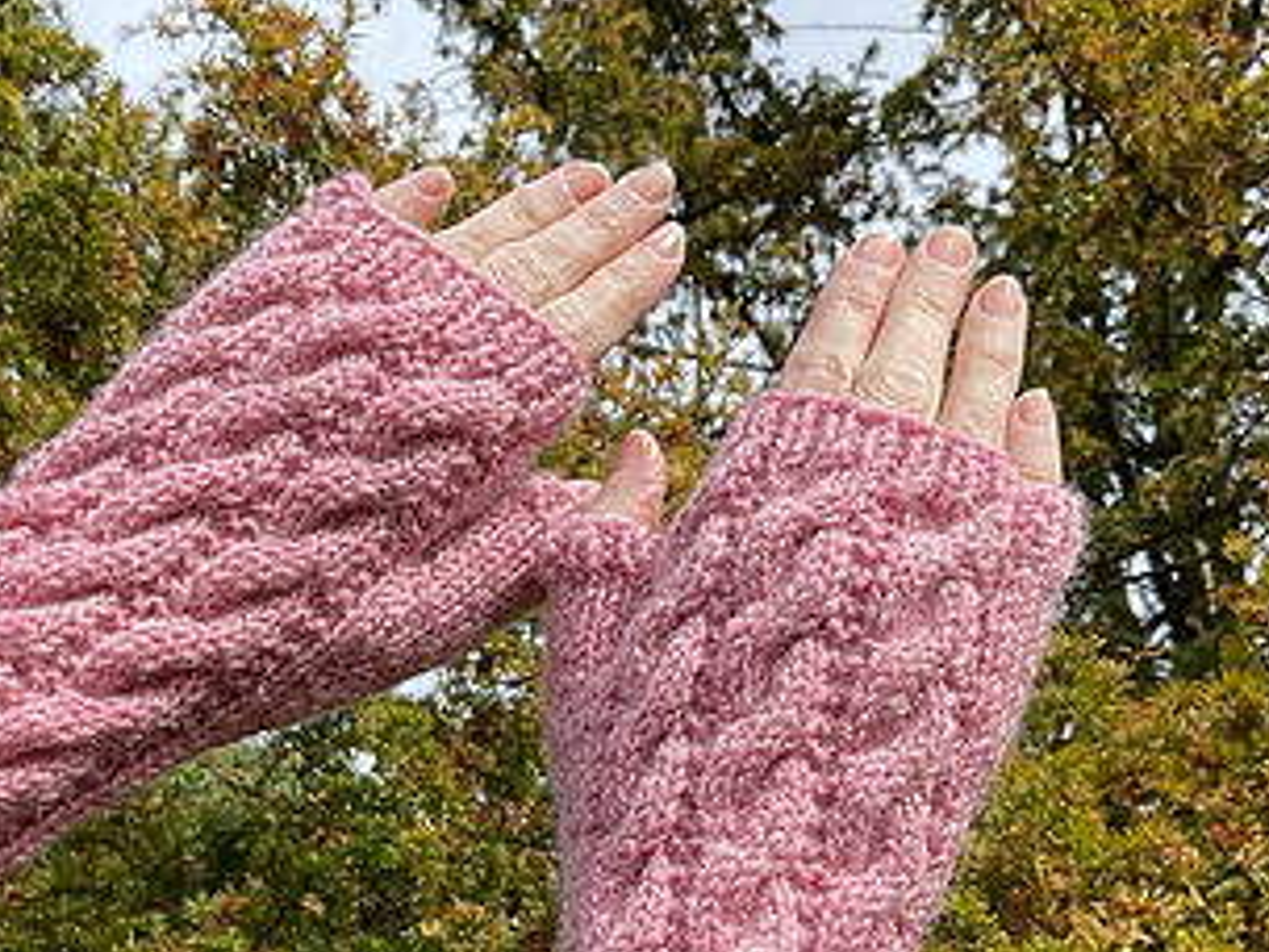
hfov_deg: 31.6
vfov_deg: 23.4
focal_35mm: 61
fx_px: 2236
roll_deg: +4.7
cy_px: 856
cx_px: 488
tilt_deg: +14.4
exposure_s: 1/728
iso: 16
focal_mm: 3
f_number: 1.8
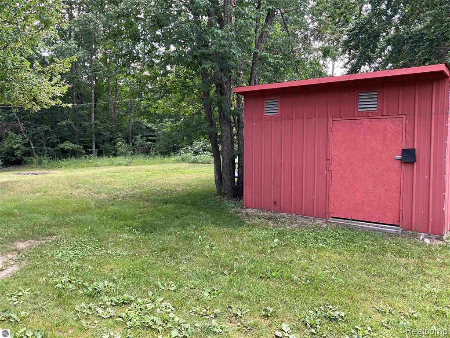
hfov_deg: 61.7
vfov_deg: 48.2
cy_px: 169
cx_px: 225
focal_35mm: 29
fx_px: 377
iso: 20
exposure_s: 1/122
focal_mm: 3
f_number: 1.8
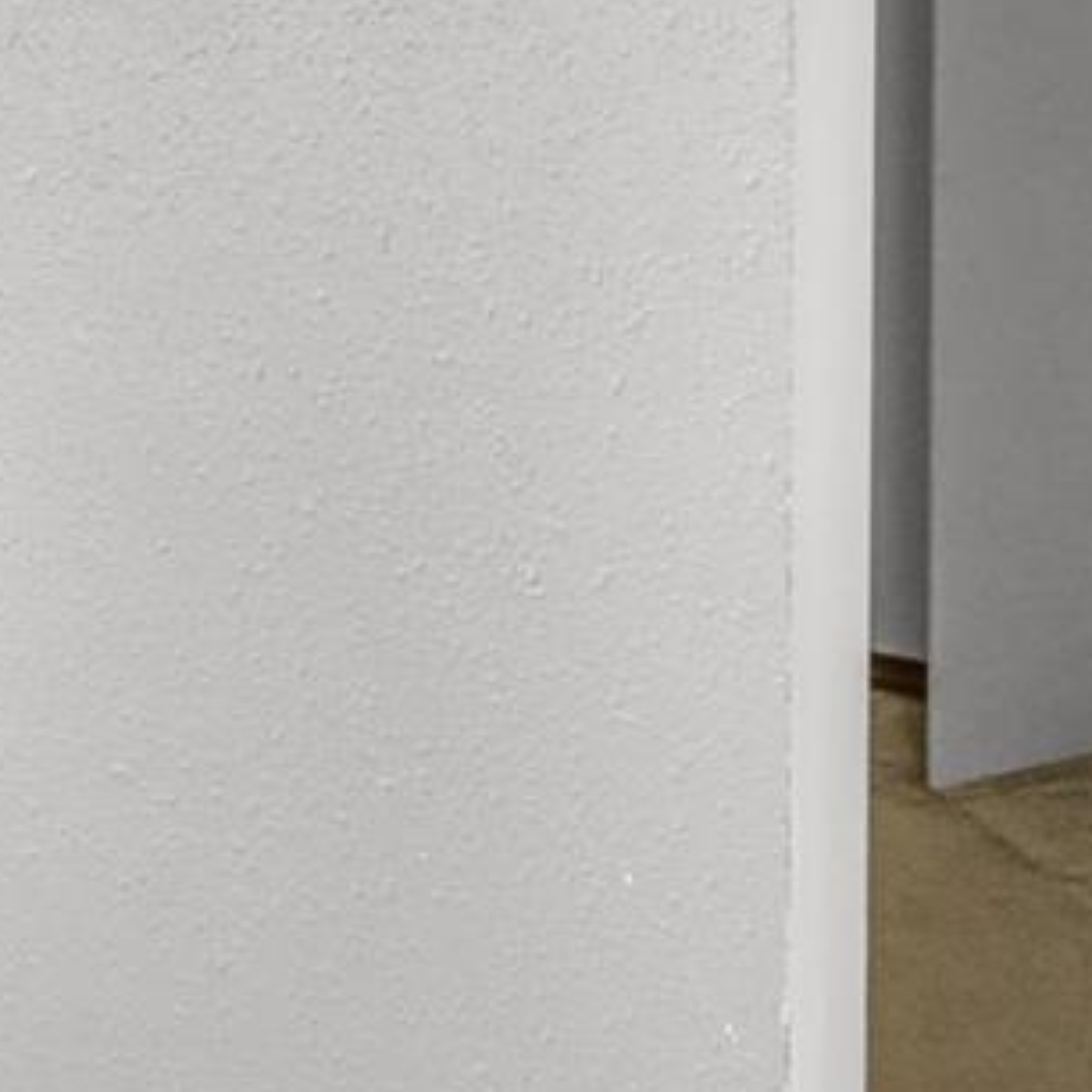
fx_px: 2248
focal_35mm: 63
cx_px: 11
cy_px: -132
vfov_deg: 25.2
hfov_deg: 26.0
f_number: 11
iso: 5000
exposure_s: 1/30
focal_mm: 14
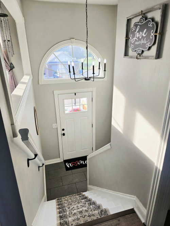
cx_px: 85
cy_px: 113
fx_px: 151
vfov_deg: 73.9
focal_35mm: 23
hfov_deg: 58.9
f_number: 1.7
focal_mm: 6.3
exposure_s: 1/120
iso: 12
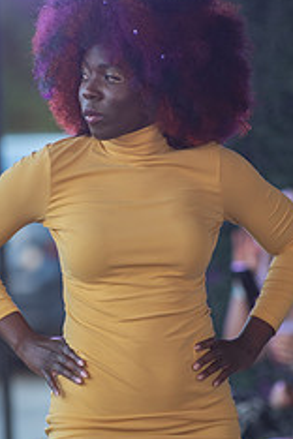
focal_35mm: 462
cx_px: 130
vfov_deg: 4.5
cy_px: 259
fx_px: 5640
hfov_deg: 3.0
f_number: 4
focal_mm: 200
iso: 400
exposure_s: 1/250
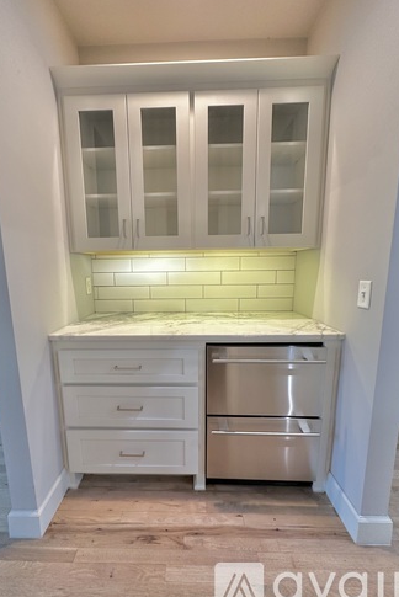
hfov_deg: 77.3
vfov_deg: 100.3
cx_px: 183
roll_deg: +0.3
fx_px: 249
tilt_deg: -8.2
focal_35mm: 15
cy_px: 304
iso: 200
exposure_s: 1/60
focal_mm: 2.22
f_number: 2.2
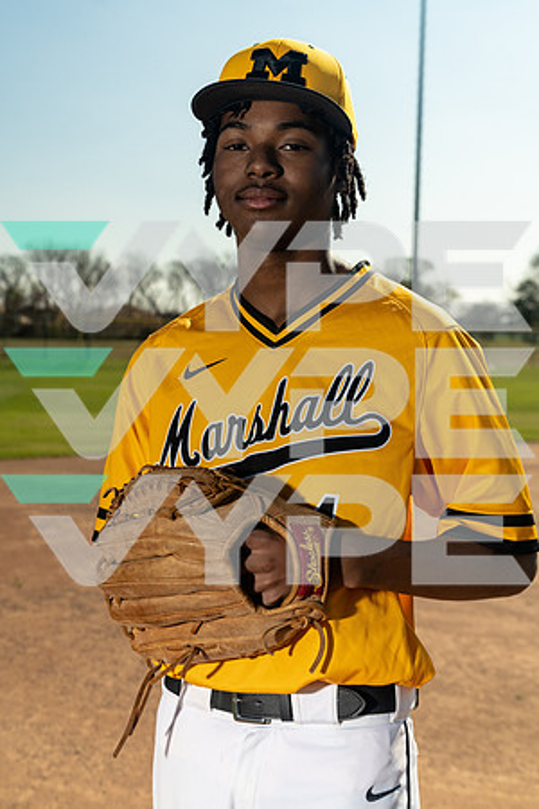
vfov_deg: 38.2
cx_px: 270
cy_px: 404
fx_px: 1168
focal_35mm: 52
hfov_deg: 26.0
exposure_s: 1/200
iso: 500
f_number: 5.6
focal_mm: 52
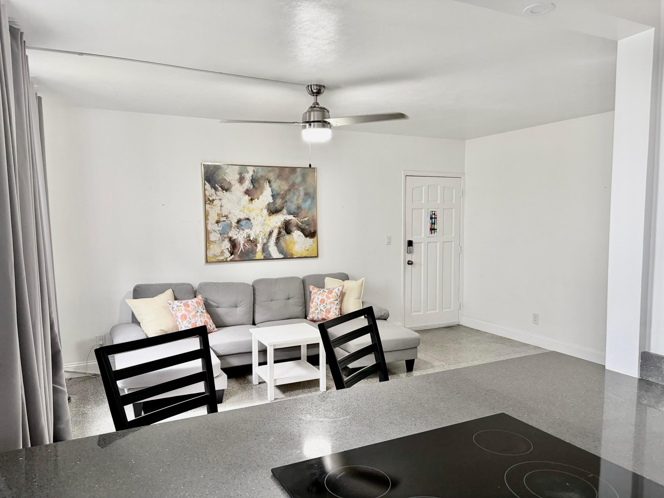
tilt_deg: -4.4
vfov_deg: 53.1
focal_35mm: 26
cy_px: 249
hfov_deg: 67.3
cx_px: 332
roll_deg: +1.6
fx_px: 499
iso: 100
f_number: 1.6
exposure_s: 1/60
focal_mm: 5.96
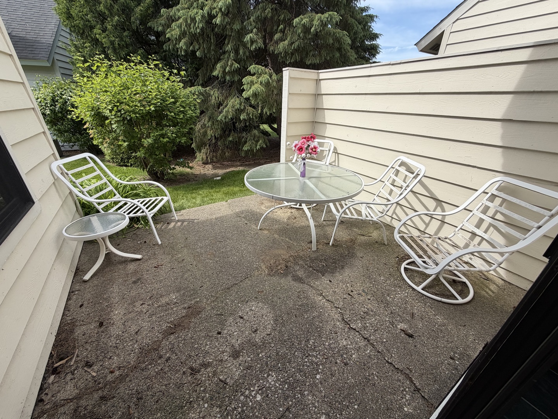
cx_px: 279
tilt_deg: -27.4
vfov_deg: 85.7
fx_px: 226
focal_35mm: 14
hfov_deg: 102.1
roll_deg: -1.4
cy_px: 210
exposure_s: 1/770
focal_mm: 2.22
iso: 40
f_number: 2.2
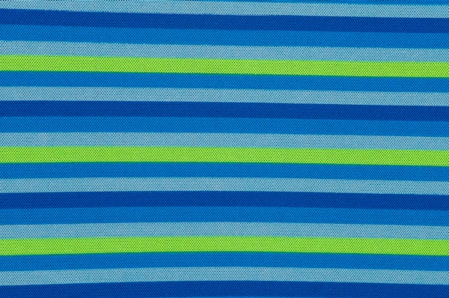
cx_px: 224
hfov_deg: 12.3
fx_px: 2092
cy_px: 149
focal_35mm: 168
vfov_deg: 8.1
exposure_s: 1/250
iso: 200
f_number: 11
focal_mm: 112
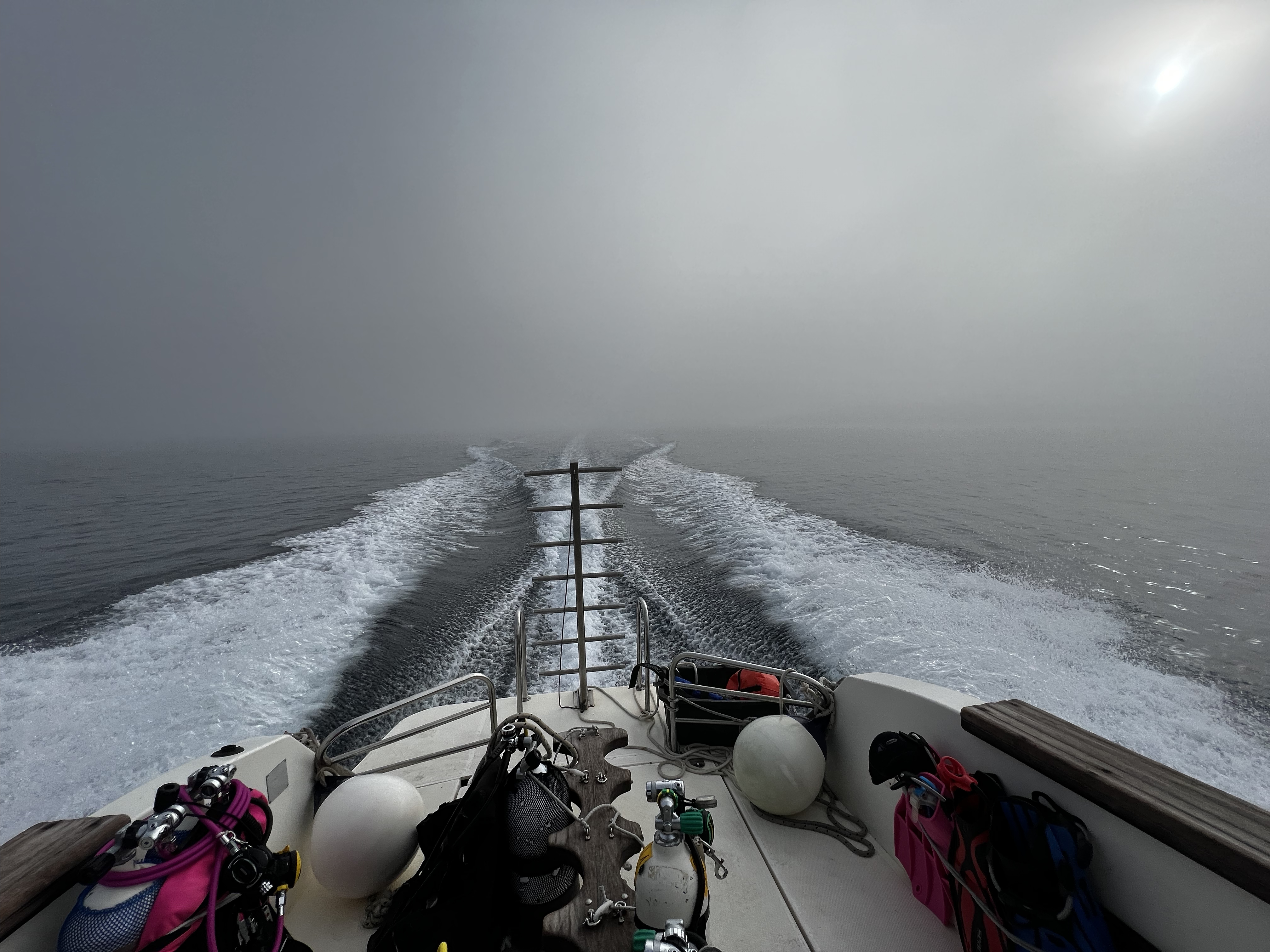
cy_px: 476
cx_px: 635
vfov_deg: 89.9
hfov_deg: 106.2
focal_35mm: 13
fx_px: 477
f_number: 1.8
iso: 32
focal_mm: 1.57
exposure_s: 1/3125
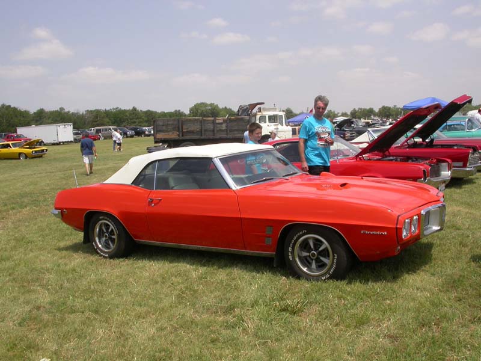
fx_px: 528
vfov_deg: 37.7
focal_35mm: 38
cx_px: 240
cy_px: 180
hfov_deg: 49.0
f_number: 7.5
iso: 100
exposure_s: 1/359
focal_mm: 7.85
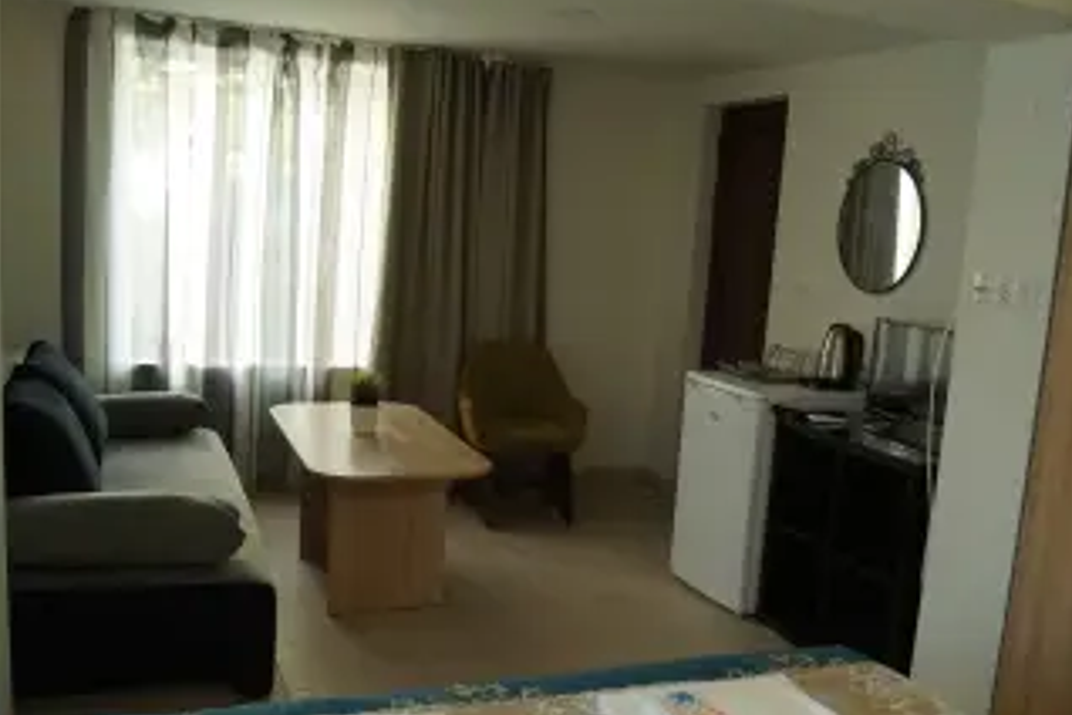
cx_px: 634
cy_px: 417
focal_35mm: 34
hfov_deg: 55.5
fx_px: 1012
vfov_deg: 38.8
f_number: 4
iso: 800
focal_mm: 18
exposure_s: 1/60
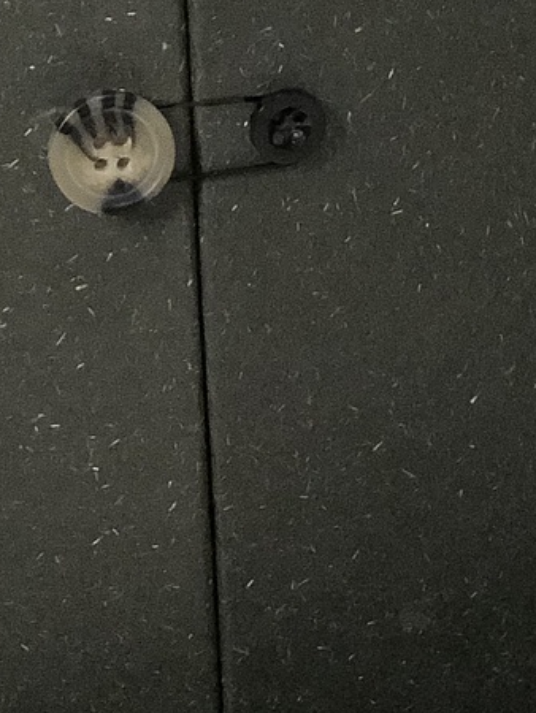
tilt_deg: -29.5
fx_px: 4455
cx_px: 801
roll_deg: -1.2
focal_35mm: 216
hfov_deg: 6.8
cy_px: 662
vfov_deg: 9.1
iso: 125
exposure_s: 1/33
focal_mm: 6.6
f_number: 2.8
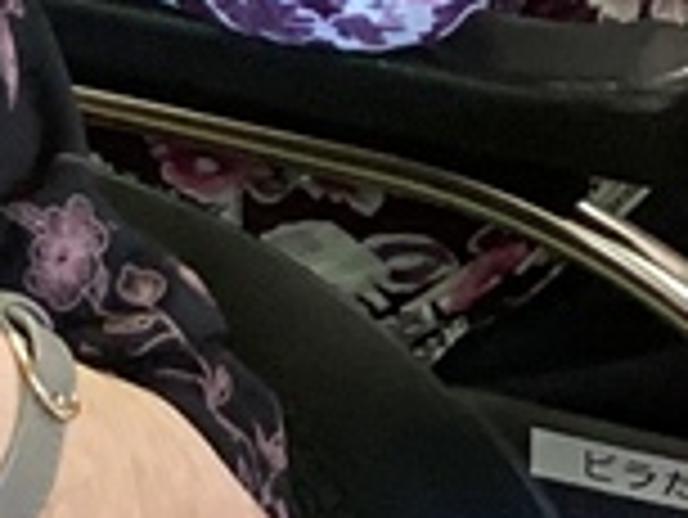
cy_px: -9
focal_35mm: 203
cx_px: -526
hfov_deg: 9.3
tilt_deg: -27.3
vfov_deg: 7.3
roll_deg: +5.3
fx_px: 4038
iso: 250
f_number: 2.4
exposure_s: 1/60
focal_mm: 3.3
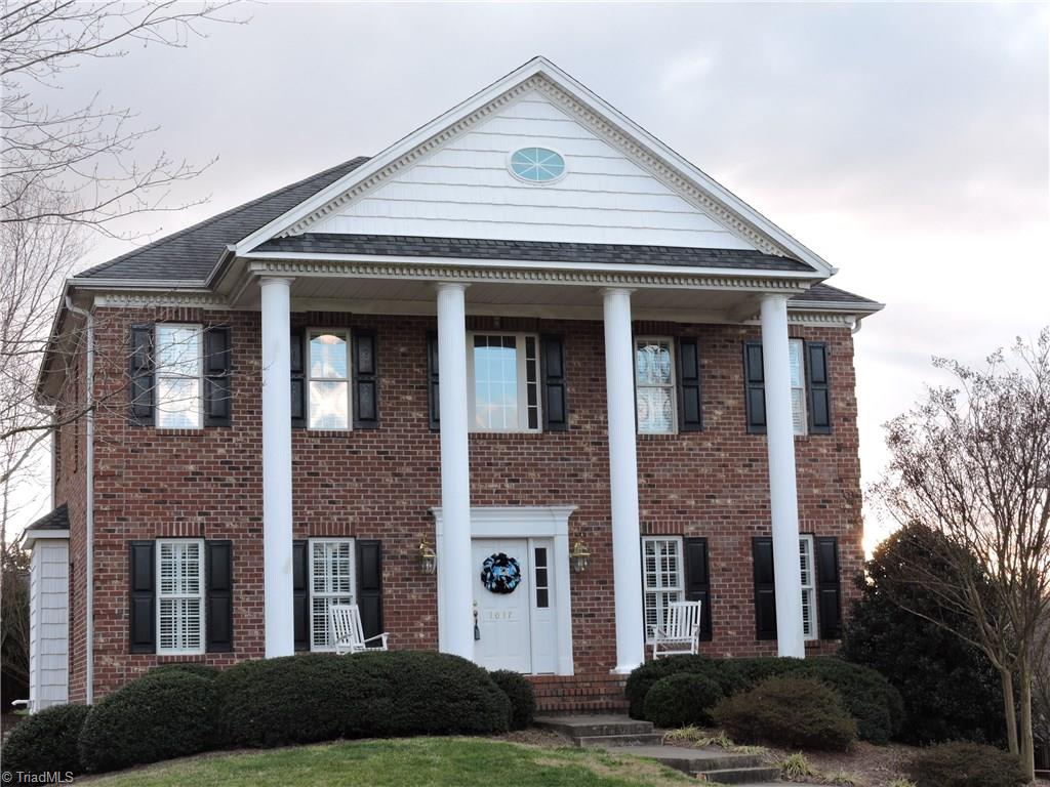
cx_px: 525
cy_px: 394
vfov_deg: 22.6
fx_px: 1972
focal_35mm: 65
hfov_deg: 29.8
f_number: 5.3
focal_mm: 11.6
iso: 100
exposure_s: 1/40
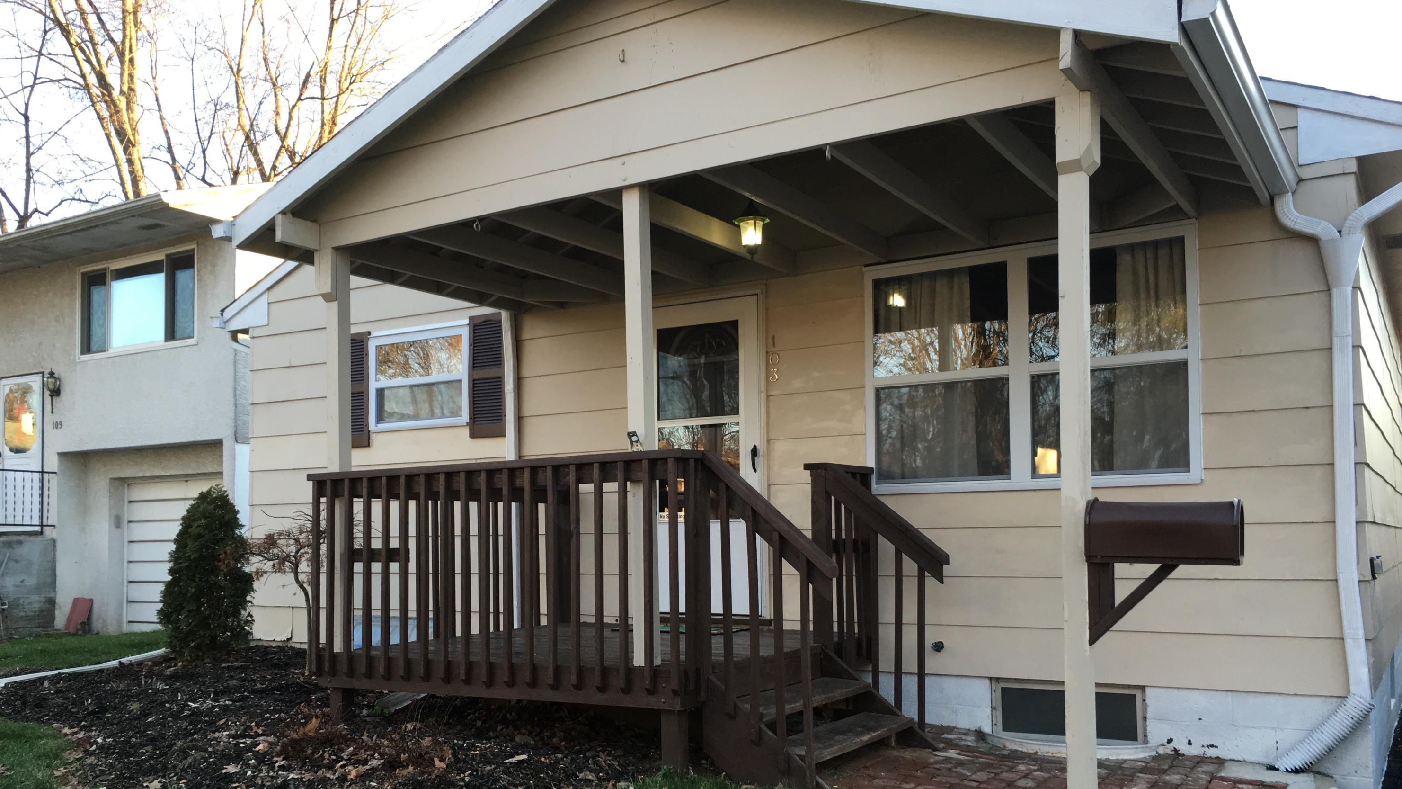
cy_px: 501
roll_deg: +0.4
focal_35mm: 32
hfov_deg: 61.0
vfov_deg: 36.4
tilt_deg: +4.9
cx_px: 692
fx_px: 1190
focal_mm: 4.15
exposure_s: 1/120
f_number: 2.2
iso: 40
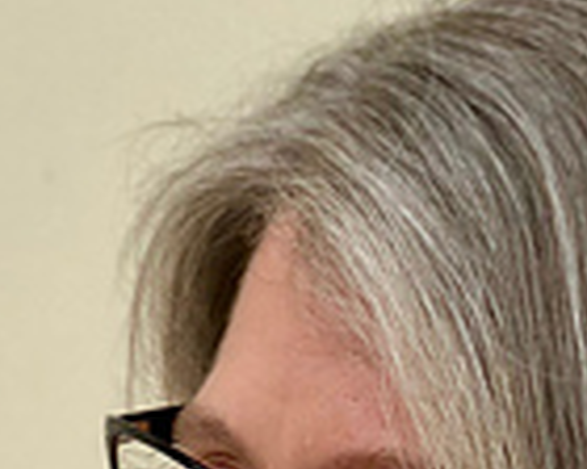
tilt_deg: -13.2
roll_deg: -0.8
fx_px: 4031
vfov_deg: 6.2
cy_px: 1290
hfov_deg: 8.3
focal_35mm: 232
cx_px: 268
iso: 16
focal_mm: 6
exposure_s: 1/50
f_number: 2.4
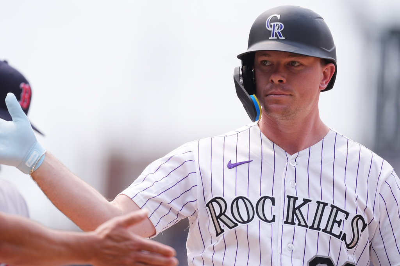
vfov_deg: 2.3
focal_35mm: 600
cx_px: 200
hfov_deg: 3.4
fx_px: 6664
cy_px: 133
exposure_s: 1/2000
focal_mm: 600
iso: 400
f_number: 4
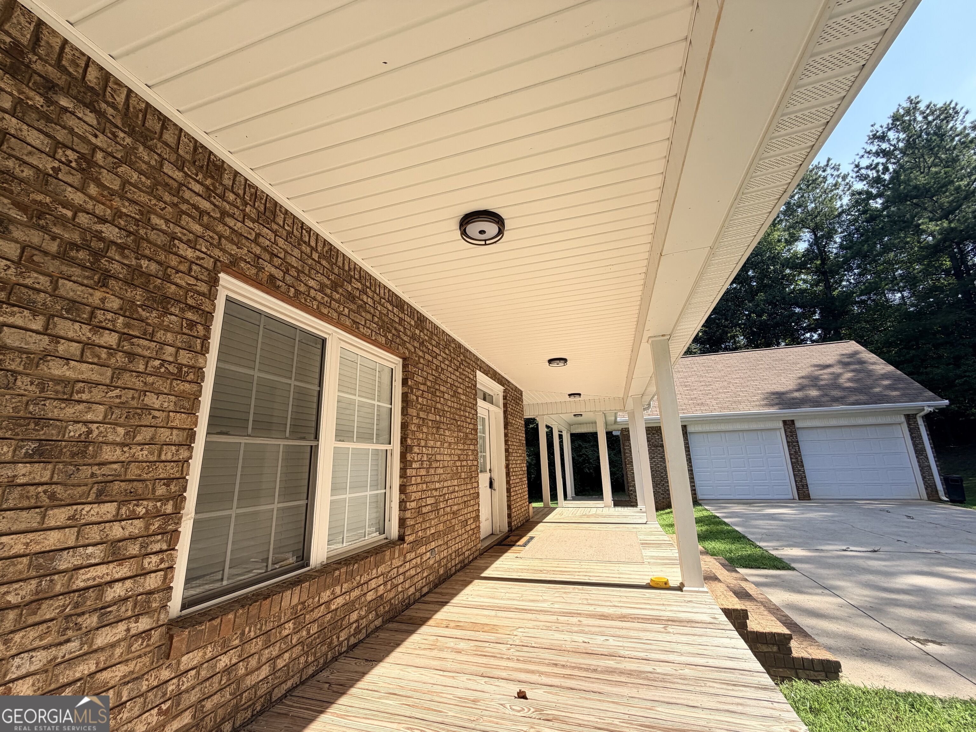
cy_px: 366
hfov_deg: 102.1
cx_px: 488
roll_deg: +0.4
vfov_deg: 85.7
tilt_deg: +13.4
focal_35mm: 14
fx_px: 395
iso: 40
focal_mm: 2.22
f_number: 2.2
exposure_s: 1/625
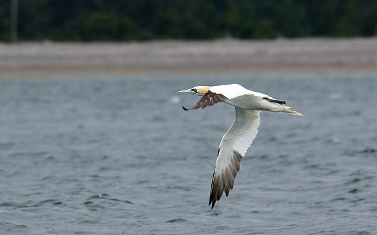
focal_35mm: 614
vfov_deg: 2.1
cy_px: 120
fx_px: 6307
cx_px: 188
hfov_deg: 3.4
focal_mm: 400
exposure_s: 1/500
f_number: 6.3
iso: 400
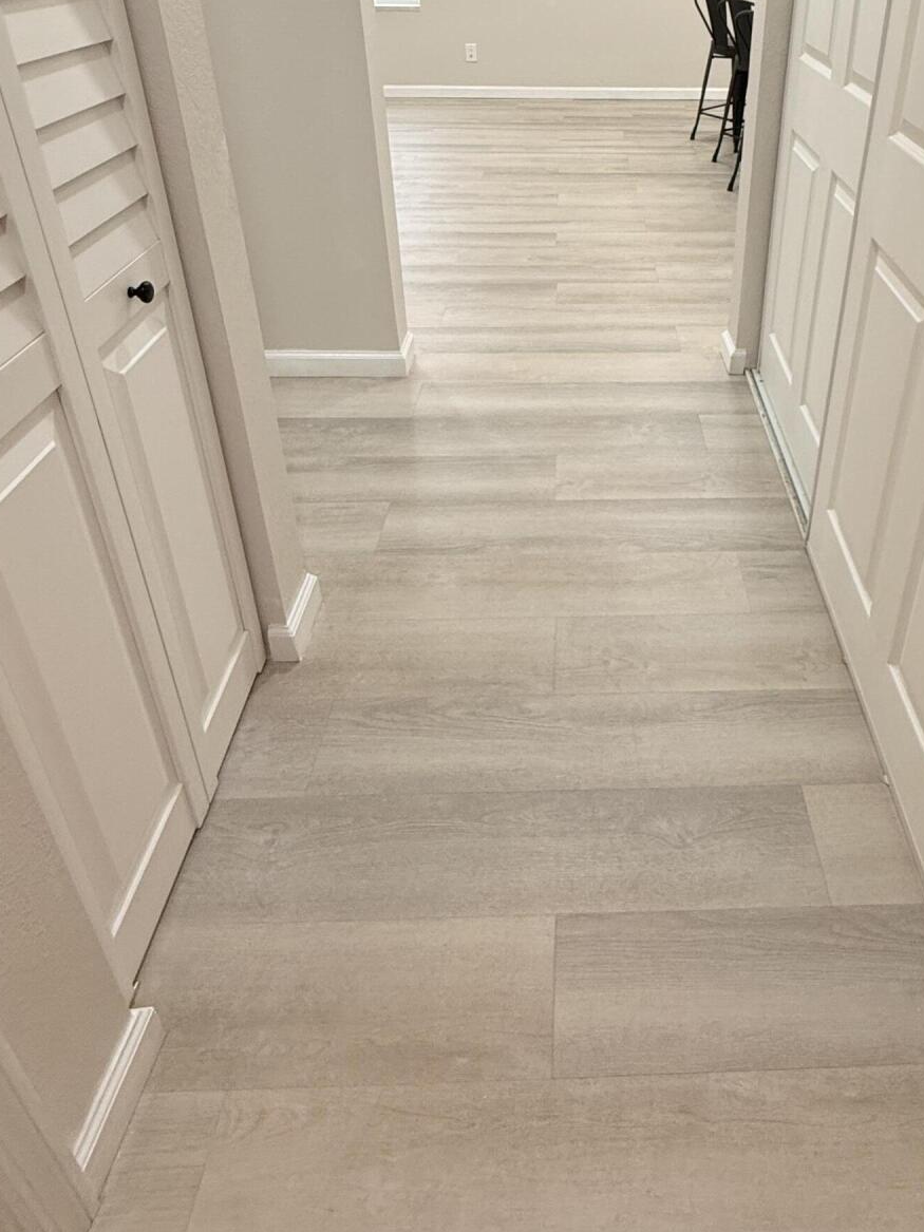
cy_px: 321
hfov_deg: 55.6
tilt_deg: -24.3
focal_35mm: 24
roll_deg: -1.3
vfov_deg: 67.4
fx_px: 854
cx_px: 615
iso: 200
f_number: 2.2
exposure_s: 1/120
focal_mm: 2.22
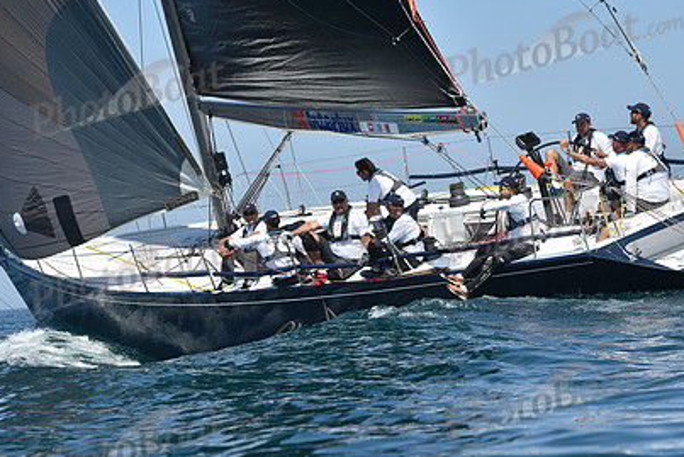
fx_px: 3421
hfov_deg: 11.4
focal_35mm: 180
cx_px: 358
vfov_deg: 7.6
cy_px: 159
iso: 250
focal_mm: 125
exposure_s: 1/1250
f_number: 8
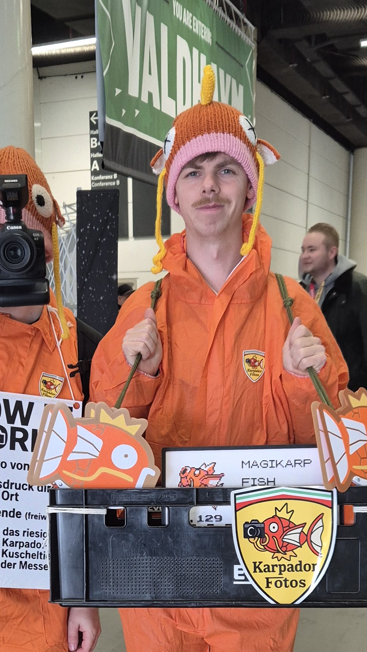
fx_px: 934
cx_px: 115
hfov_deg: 22.1
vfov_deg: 36.7
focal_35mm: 54
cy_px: 553
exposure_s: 1/100
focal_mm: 5.4
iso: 320
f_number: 1.8
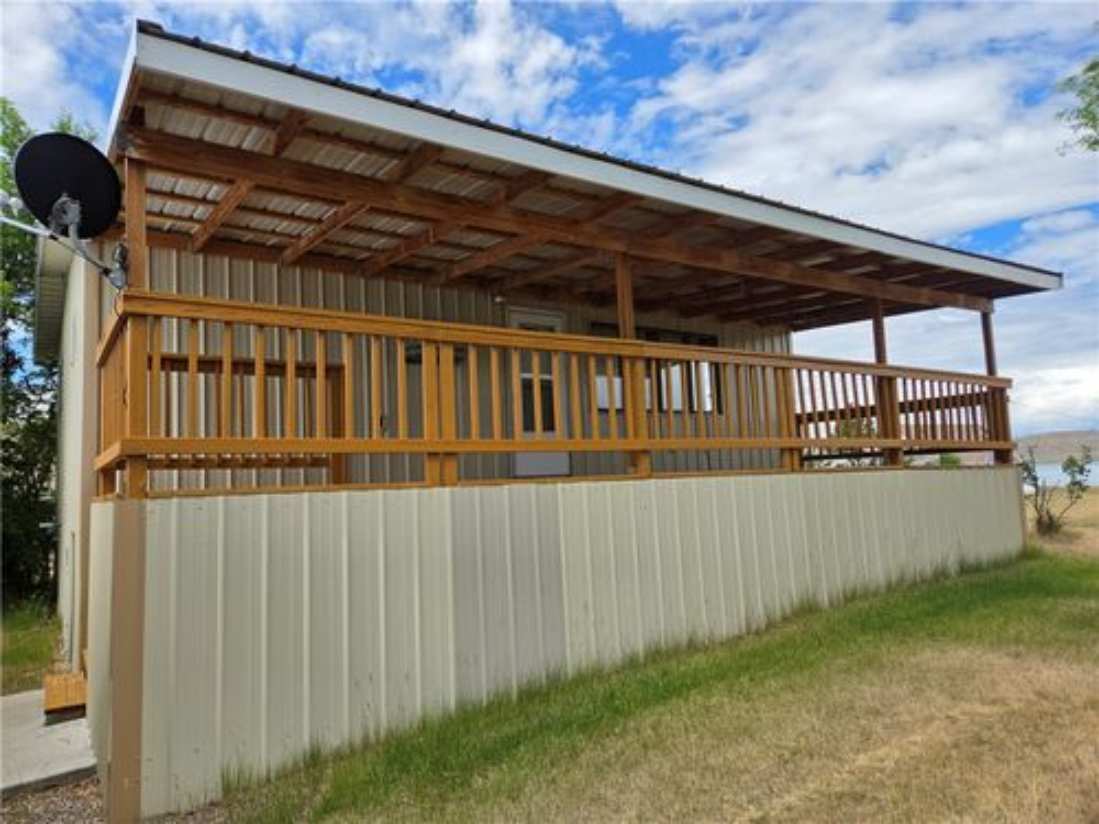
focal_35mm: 23
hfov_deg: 73.9
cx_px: 550
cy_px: 412
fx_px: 730
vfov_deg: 58.9
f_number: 1.8
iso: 80
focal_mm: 5.4
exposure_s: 1/4098
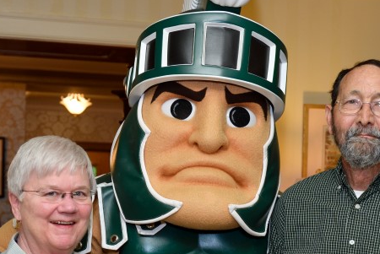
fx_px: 972
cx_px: 231
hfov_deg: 22.1
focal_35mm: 92
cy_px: 239
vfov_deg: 14.7
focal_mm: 36
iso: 400
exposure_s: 1/100
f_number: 4.5
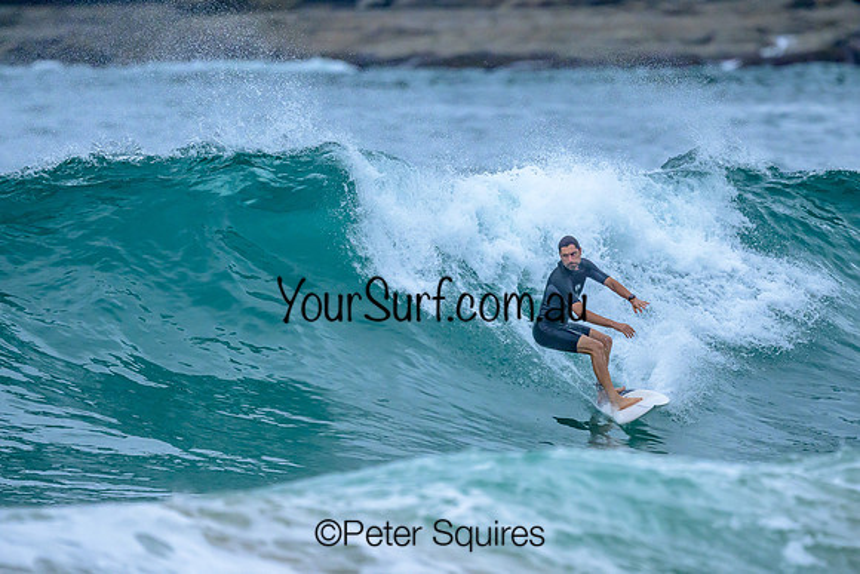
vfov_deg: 1.3
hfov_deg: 1.9
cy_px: 284
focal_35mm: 1098
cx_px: 465
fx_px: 26233
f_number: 6.3
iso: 1600
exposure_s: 1/3200
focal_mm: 800
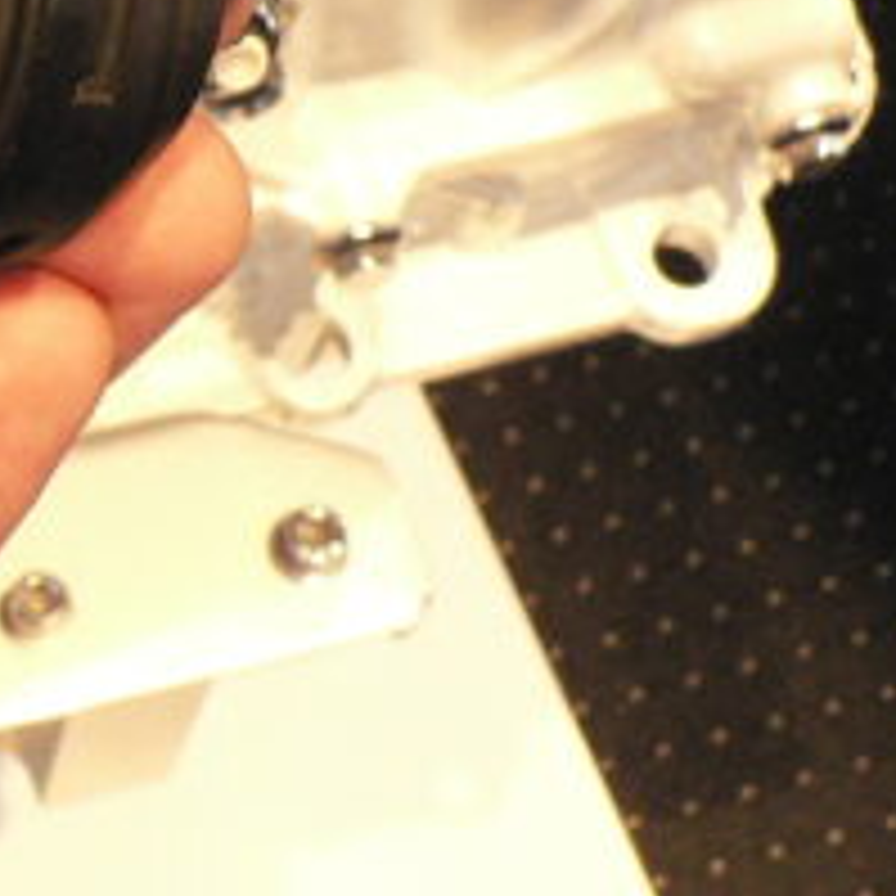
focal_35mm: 96
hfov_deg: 16.6
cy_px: 185
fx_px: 2811
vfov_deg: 18.0
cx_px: -428
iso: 400
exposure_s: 1/50
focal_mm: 6
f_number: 4
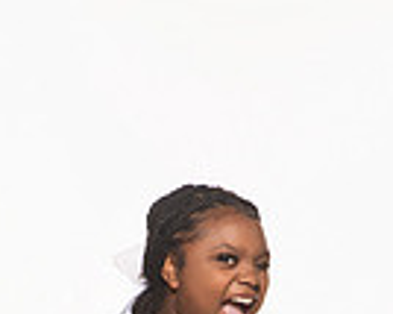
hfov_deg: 9.9
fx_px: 2266
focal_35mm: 195
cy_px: 657
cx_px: 229
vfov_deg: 7.6
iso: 800
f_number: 7.1
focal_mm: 62
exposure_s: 1/320
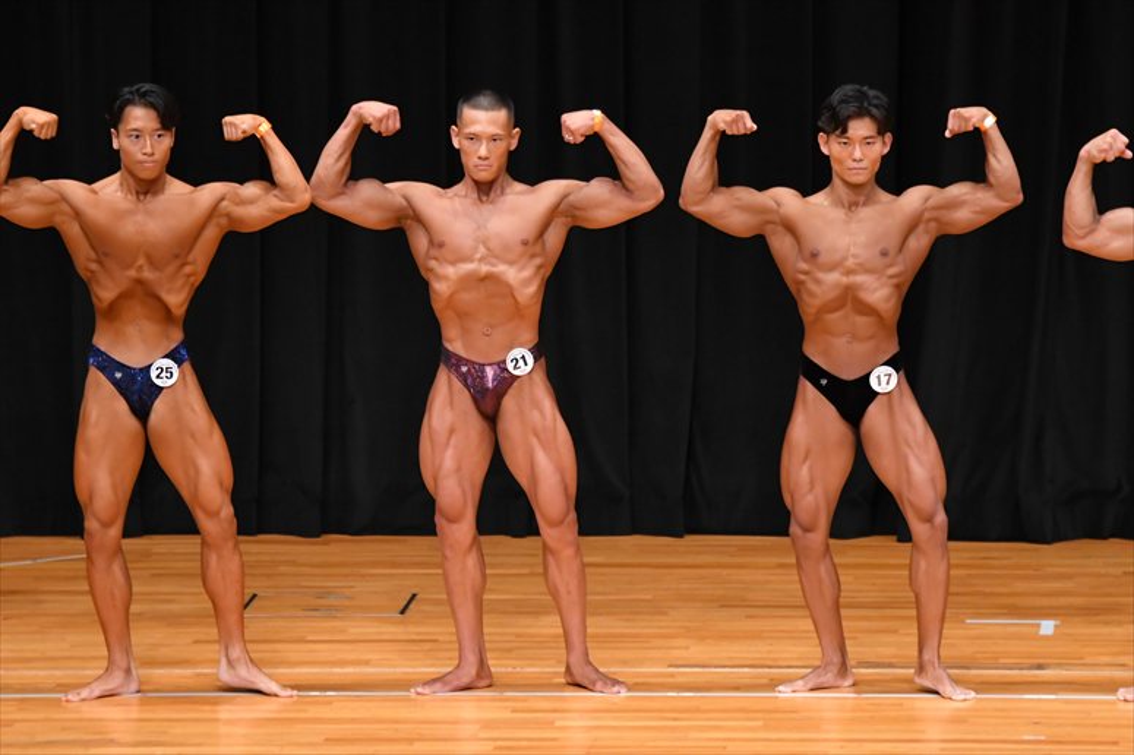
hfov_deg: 7.6
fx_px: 8501
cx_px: 567
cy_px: 378
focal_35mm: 270
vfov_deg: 5.1
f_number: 5.6
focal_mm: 180
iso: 4000
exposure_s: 1/400
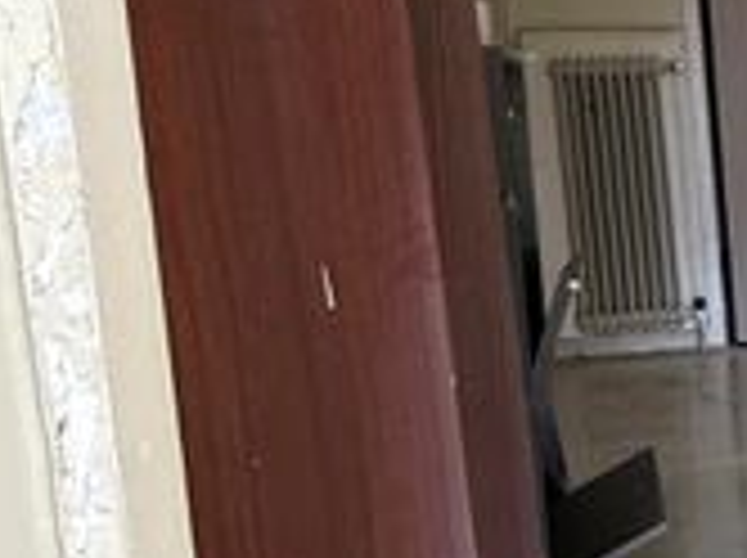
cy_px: 333
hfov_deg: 23.2
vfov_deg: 26.9
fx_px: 1164
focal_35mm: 54
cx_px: 1278
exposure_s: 1/99
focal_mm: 2.22
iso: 320
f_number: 2.2
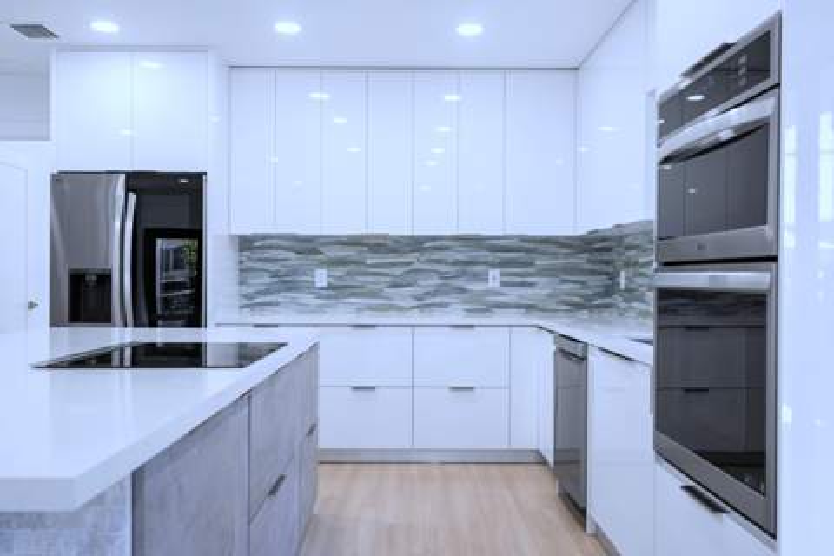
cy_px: 278
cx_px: 417
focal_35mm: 32
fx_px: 741
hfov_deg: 58.7
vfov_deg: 41.1
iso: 200
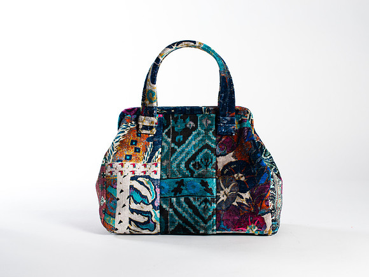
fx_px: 614
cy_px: 141
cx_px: 191
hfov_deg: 33.4
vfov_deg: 25.4
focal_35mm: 58
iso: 200
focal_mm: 50
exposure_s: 1/200
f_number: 6.3
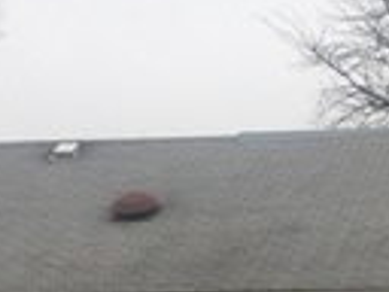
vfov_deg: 9.7
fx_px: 1629
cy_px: 514
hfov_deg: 13.3
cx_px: 462
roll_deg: -0.7
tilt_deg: +0.3
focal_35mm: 145
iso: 32
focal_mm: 4.15
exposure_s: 1/238
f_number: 2.2
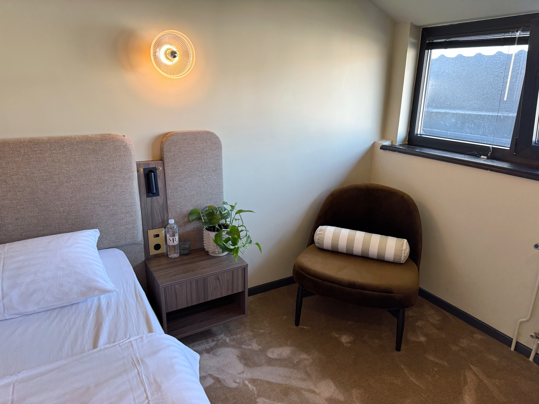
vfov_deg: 56.8
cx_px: 270
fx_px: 374
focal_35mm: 24
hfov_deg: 71.6
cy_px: 202
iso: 125
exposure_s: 1/100
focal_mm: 6.76
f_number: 1.78
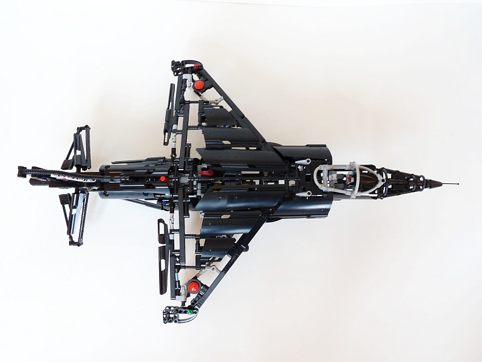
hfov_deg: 60.0
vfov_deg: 46.8
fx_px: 418
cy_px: 181
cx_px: 241
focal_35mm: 30
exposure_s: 1/6
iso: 100
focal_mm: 5.4
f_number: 4.5
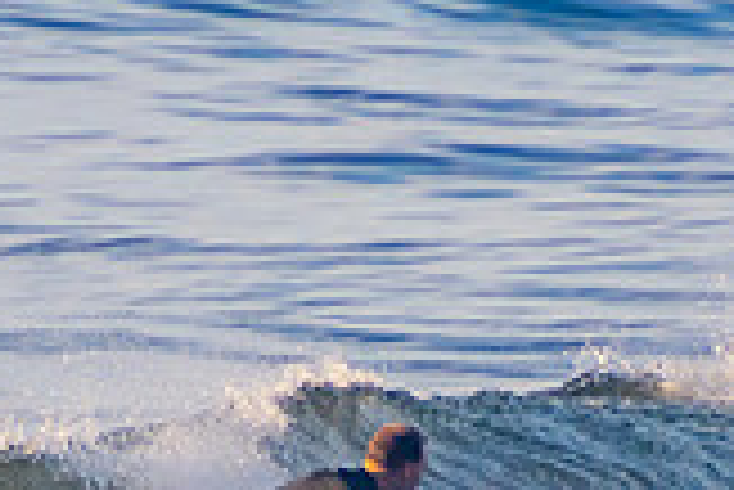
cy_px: 677
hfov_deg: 0.9
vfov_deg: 0.6
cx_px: 450
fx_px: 45098
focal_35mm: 2210
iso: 450
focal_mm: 400
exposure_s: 1/1250
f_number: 5.6
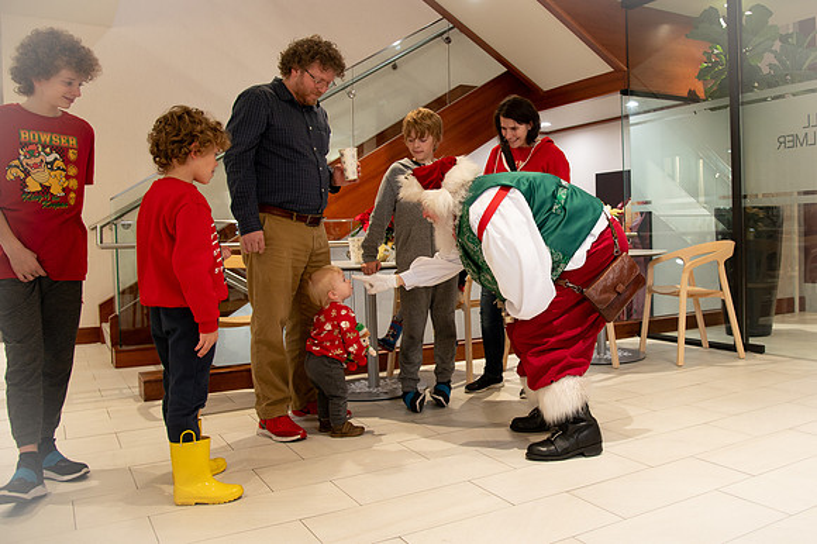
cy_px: 249
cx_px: 531
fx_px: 713
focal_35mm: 31
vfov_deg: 41.7
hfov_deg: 58.6
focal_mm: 24
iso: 1250
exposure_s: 1/100
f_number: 4.5
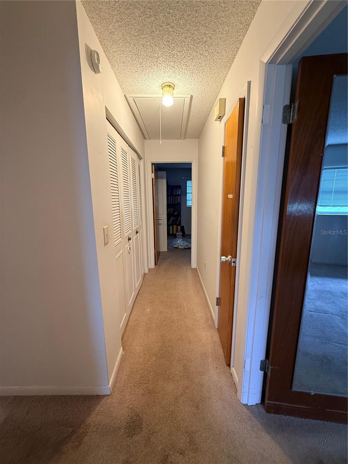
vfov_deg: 102.1
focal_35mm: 14
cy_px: 232
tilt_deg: -11.2
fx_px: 188
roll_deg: +1.4
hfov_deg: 85.7
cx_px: 174
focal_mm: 2.22
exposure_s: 1/60
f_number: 2.2
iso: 160
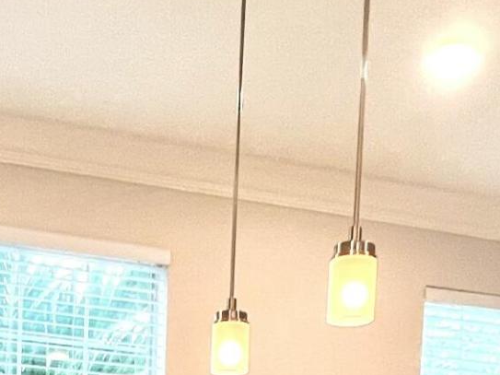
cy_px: 720
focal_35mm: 69
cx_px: 88
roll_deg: -0.8
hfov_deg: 27.5
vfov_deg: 16.8
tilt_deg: -6.2
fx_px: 996
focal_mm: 1.57
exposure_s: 1/120
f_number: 1.8
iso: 200
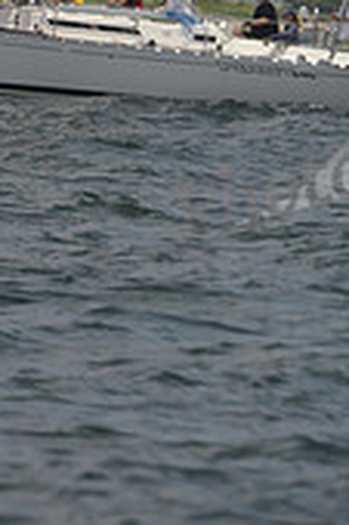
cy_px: -269
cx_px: 14
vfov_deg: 3.0
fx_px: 9966
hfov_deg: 2.0
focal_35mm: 684
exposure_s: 1/800
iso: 400
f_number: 8
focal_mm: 200
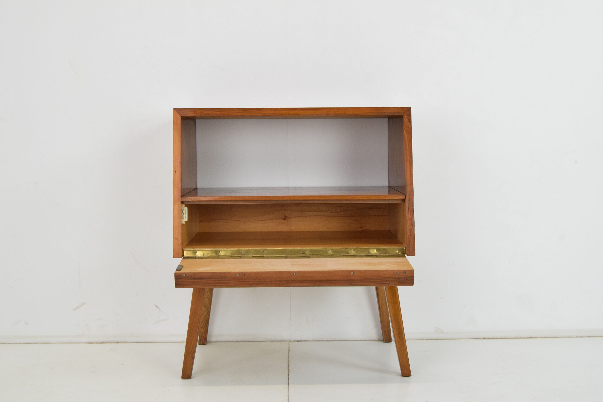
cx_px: 297
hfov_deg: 45.4
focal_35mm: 43
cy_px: 199
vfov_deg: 31.2
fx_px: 720
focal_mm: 28
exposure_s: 1/200
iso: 1600
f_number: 7.1
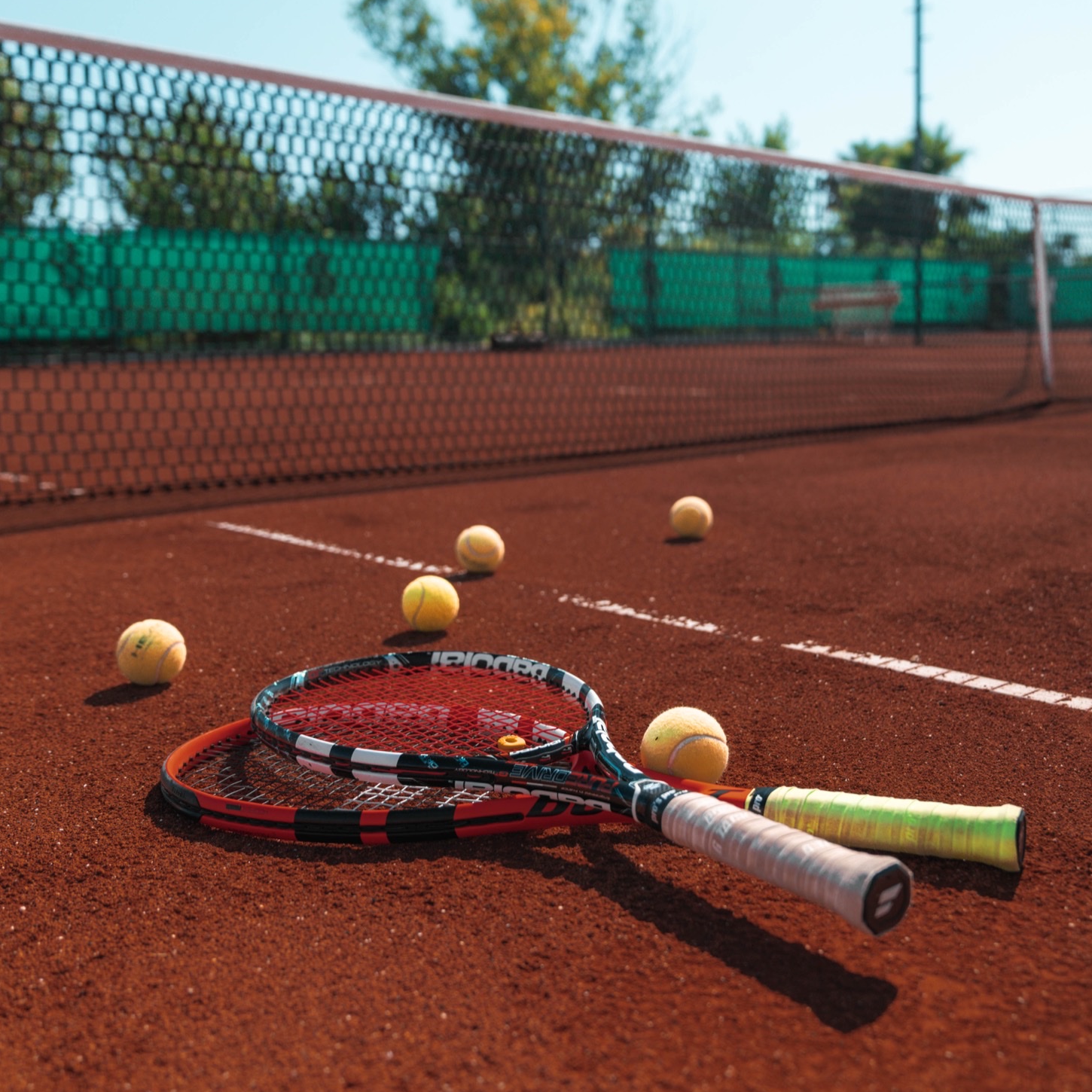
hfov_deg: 45.8
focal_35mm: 36
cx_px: 650
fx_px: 1285
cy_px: 490
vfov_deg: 46.0
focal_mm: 24
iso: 200
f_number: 2.8
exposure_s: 1/200
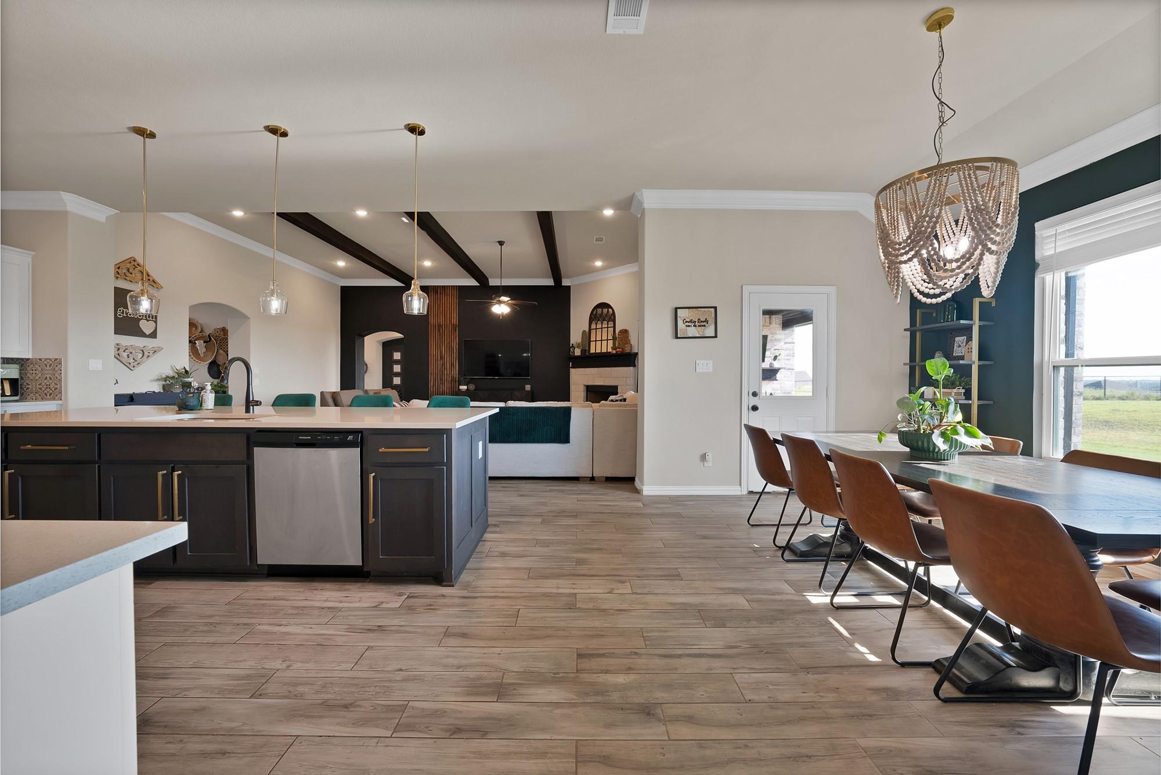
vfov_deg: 90.1
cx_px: 580
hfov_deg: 112.6
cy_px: 388
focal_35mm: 12
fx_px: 387
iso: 640
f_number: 8
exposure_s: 1/13
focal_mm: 12
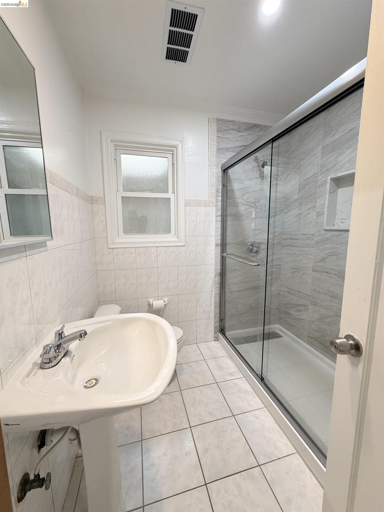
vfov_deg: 102.1
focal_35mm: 14
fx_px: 207
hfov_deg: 85.7
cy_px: 256
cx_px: 192
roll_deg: +0.2
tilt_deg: -7.5
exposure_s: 1/60
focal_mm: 2.22
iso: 200
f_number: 2.2
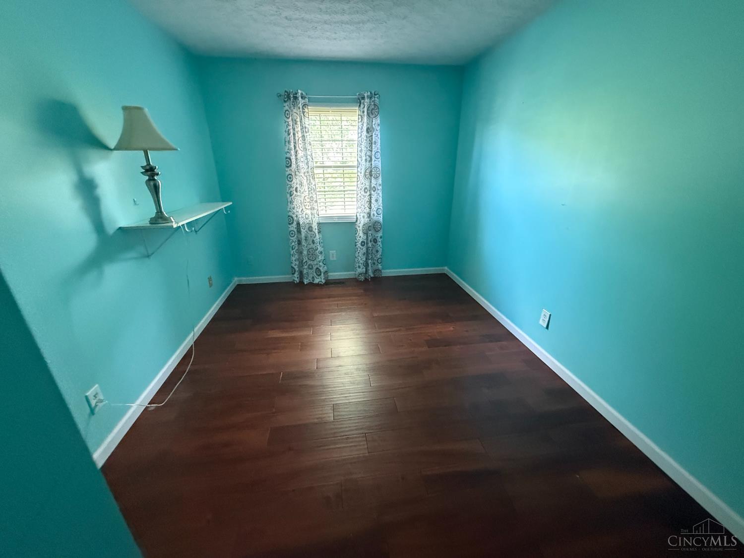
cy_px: 279
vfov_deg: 85.7
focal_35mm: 14
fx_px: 301
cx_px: 372
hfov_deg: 102.1
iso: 1000
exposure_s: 1/60
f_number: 2.2
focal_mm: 2.22
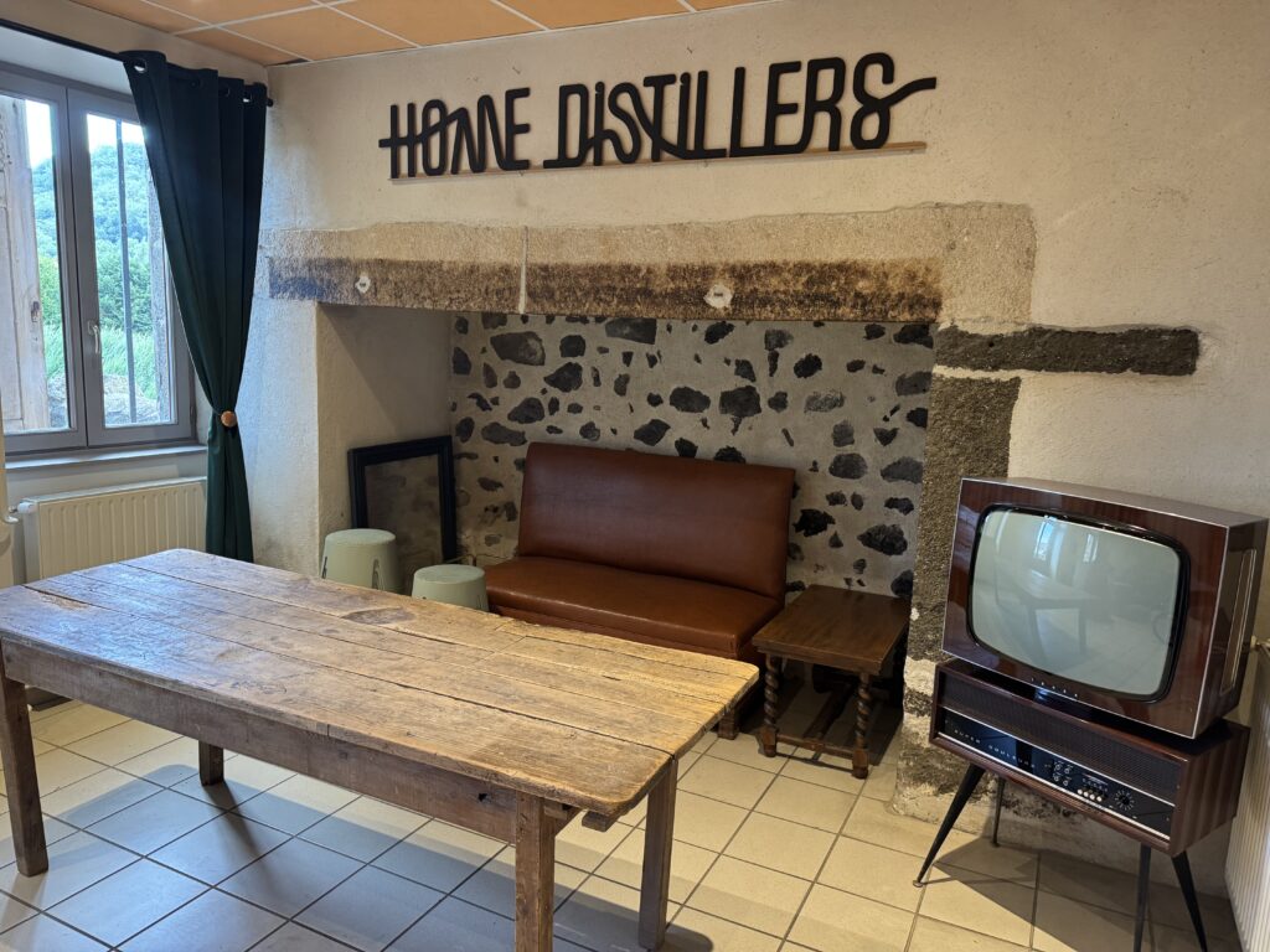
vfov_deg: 56.8
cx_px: 635
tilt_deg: -9.0
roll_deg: -2.0
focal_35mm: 24
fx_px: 881
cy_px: 476
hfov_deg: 71.6
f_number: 1.78
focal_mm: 6.76
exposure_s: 1/60
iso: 320
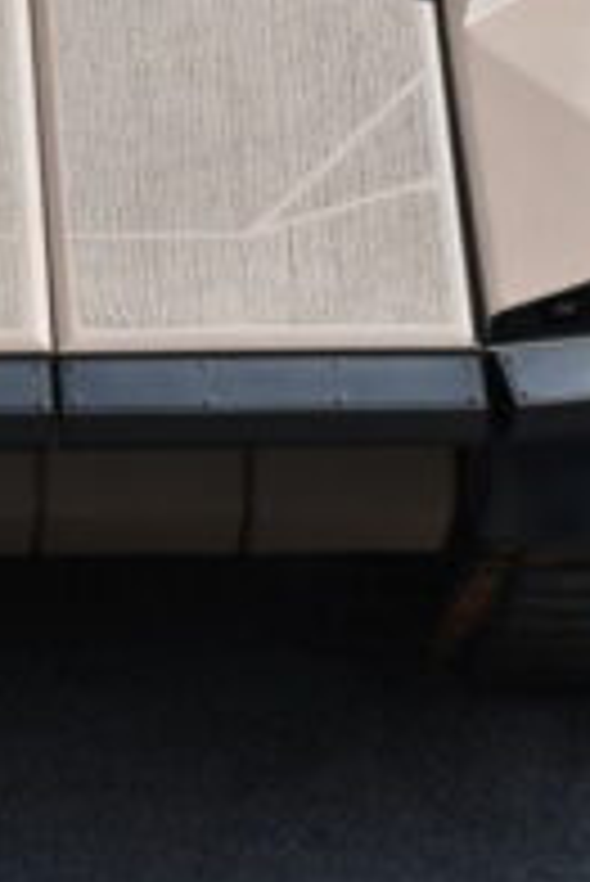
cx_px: -277
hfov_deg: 4.2
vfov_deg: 6.2
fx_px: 8073
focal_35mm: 329
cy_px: -513
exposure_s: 1/320
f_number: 9
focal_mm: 42
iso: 200
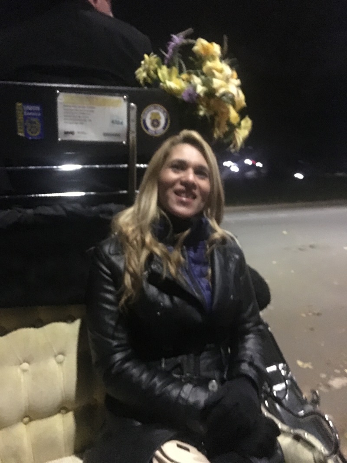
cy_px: 232
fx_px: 387
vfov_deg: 61.6
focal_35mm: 29
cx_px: 174
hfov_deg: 48.2
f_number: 2.2
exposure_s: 1/15
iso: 1000
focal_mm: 4.15
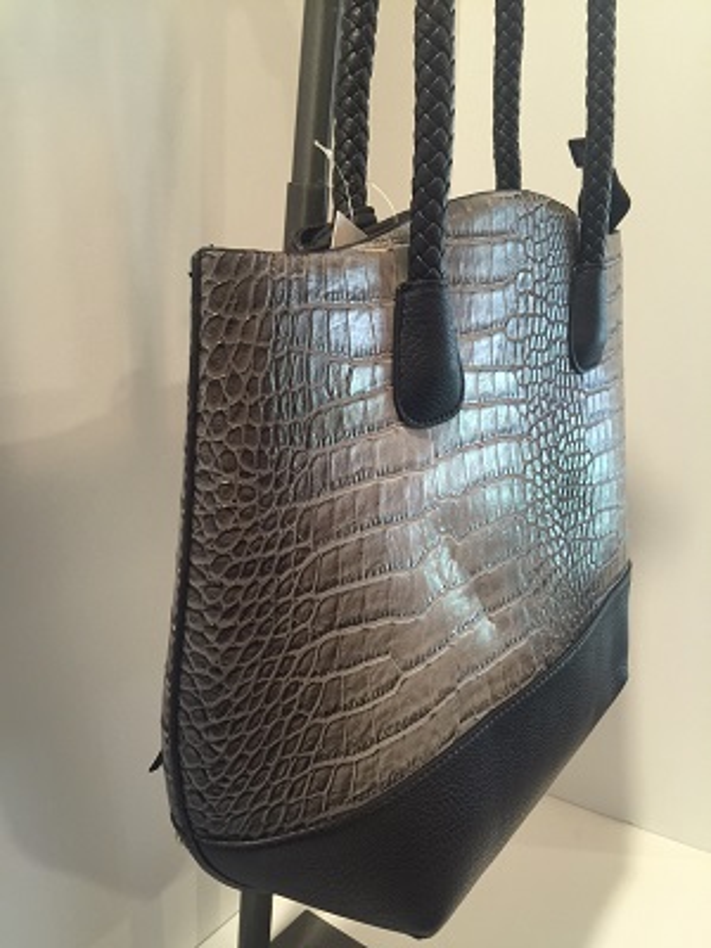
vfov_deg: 61.7
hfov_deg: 48.2
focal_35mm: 29
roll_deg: -1.2
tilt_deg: -15.6
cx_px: 356
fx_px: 794
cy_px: 474
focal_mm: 4.15
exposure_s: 1/15
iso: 100
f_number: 2.2
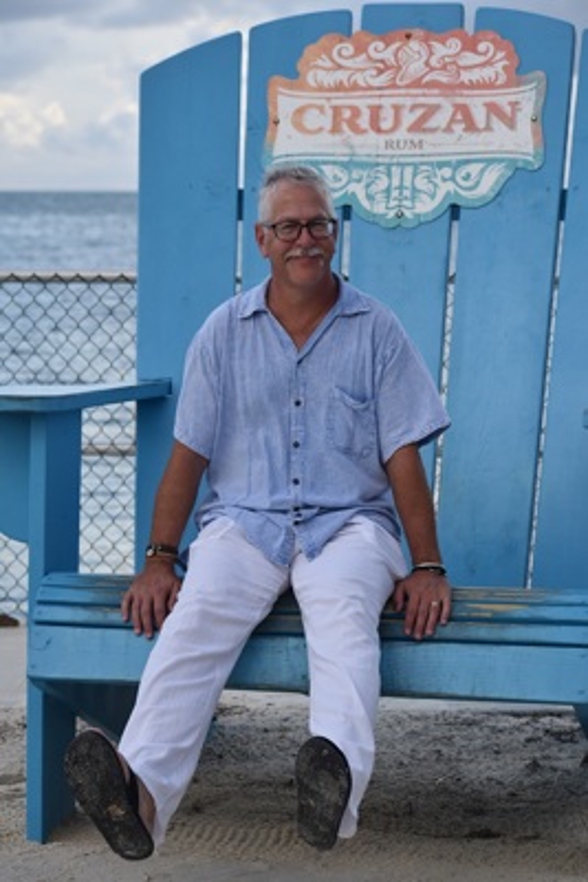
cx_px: 294
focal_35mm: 105
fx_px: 2570
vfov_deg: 19.4
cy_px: 441
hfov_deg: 13.1
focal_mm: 70
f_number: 5.6
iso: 280
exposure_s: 1/500
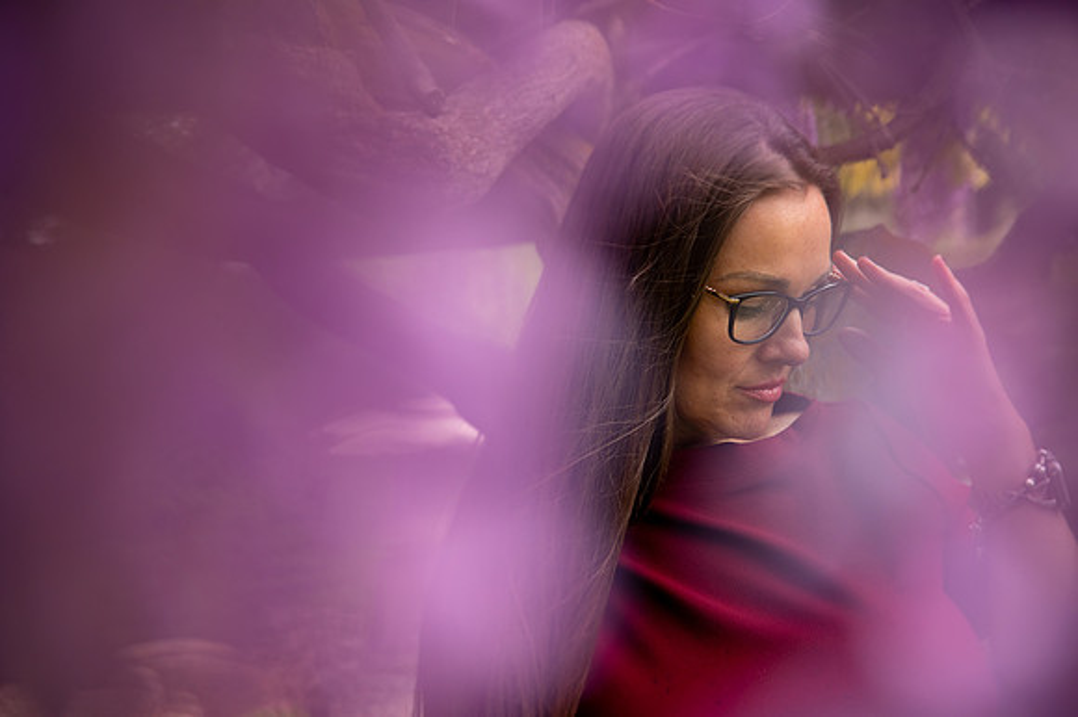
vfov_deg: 11.4
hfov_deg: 17.1
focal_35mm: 120
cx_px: 539
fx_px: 3591
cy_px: 358
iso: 1000
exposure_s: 1/320
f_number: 4
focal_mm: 120
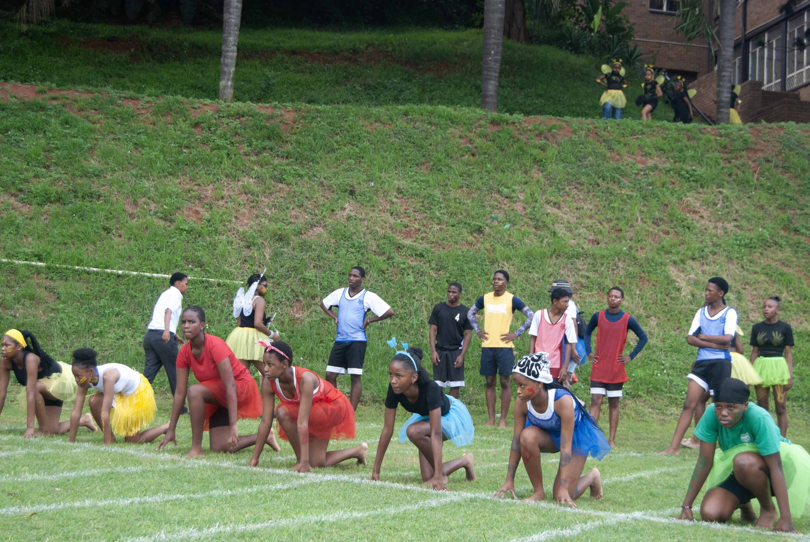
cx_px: 405
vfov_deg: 25.8
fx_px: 1183
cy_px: 271
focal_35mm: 52
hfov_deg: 37.8
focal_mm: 35
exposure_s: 1/125
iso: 200
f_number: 5.6
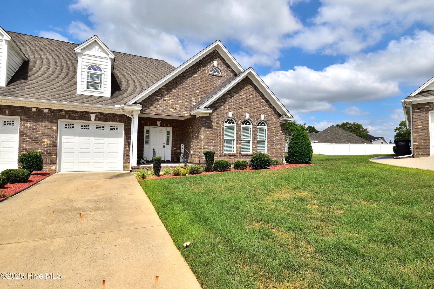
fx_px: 217
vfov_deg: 67.4
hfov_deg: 90.0
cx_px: 217
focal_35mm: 18
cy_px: 144
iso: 250
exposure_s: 1/500
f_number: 11
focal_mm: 12
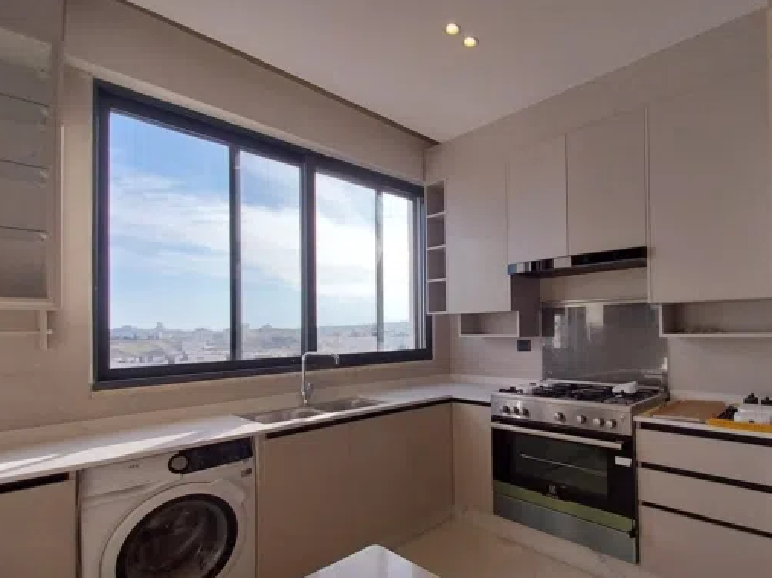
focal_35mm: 18
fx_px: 401
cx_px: 488
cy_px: 320
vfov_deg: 71.3
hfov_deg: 85.9
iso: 64
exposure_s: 1/315
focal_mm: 1.3
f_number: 2.2
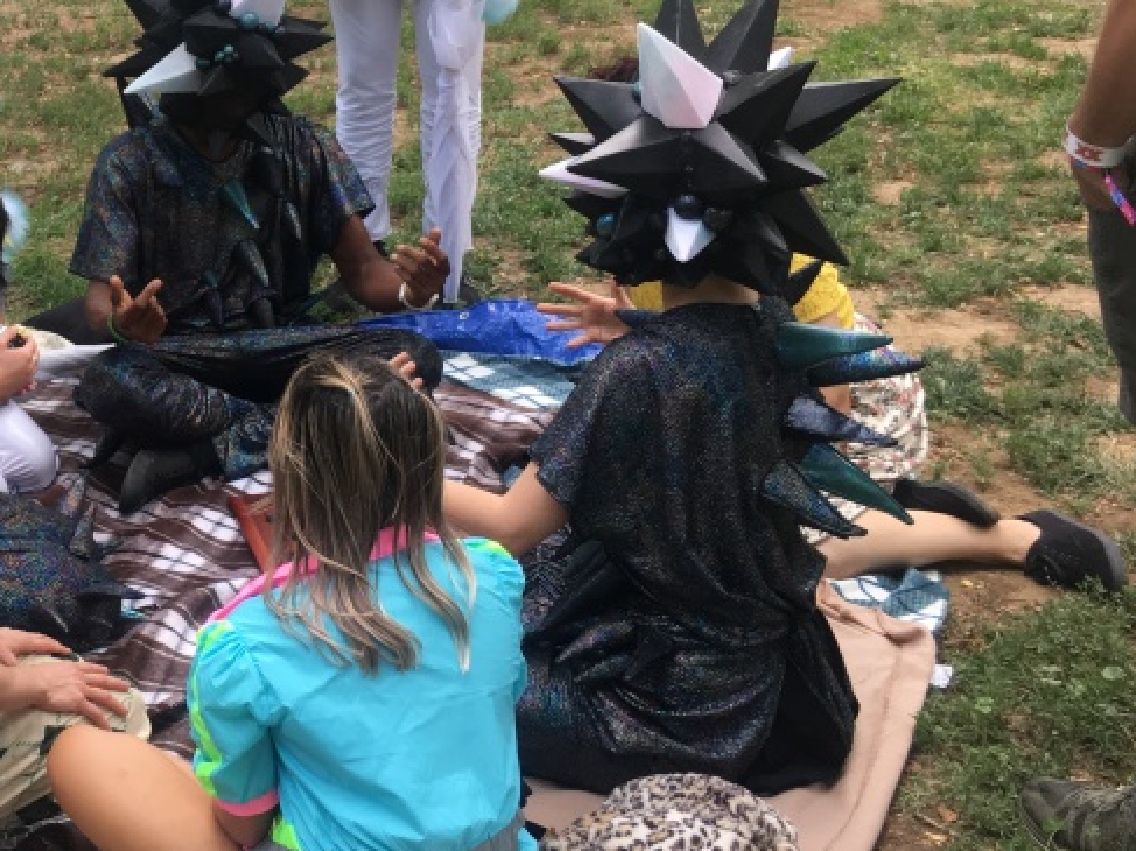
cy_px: 231
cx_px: -33
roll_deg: +3.1
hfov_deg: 29.3
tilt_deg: -19.5
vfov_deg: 23.8
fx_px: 2001
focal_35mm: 61
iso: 40
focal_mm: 4.15
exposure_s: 1/120
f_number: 2.2
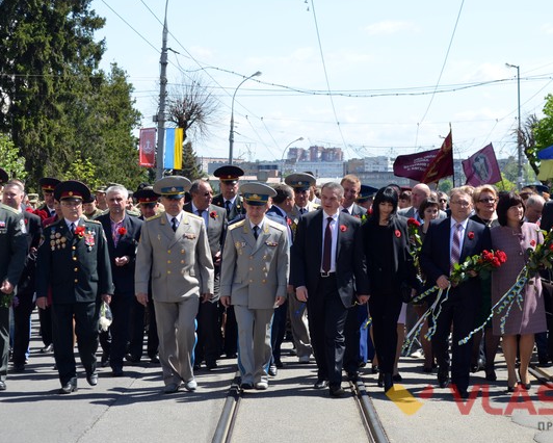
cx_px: 289
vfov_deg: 15.2
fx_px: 1664
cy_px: 221
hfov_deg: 18.9
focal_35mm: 102
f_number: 8
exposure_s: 1/250
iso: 180
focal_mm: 55
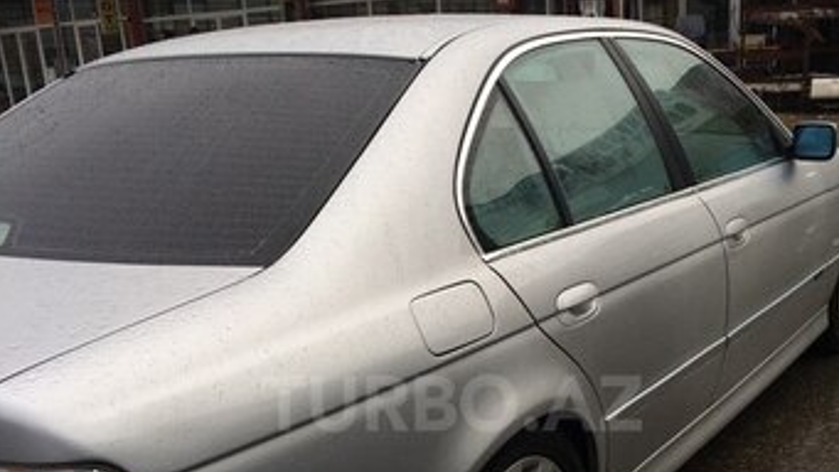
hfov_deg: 44.5
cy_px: 403
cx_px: 453
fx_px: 1024
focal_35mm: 46
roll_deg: +4.4
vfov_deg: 25.4
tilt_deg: -19.4
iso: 32
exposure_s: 1/243
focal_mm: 4.15
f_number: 2.2
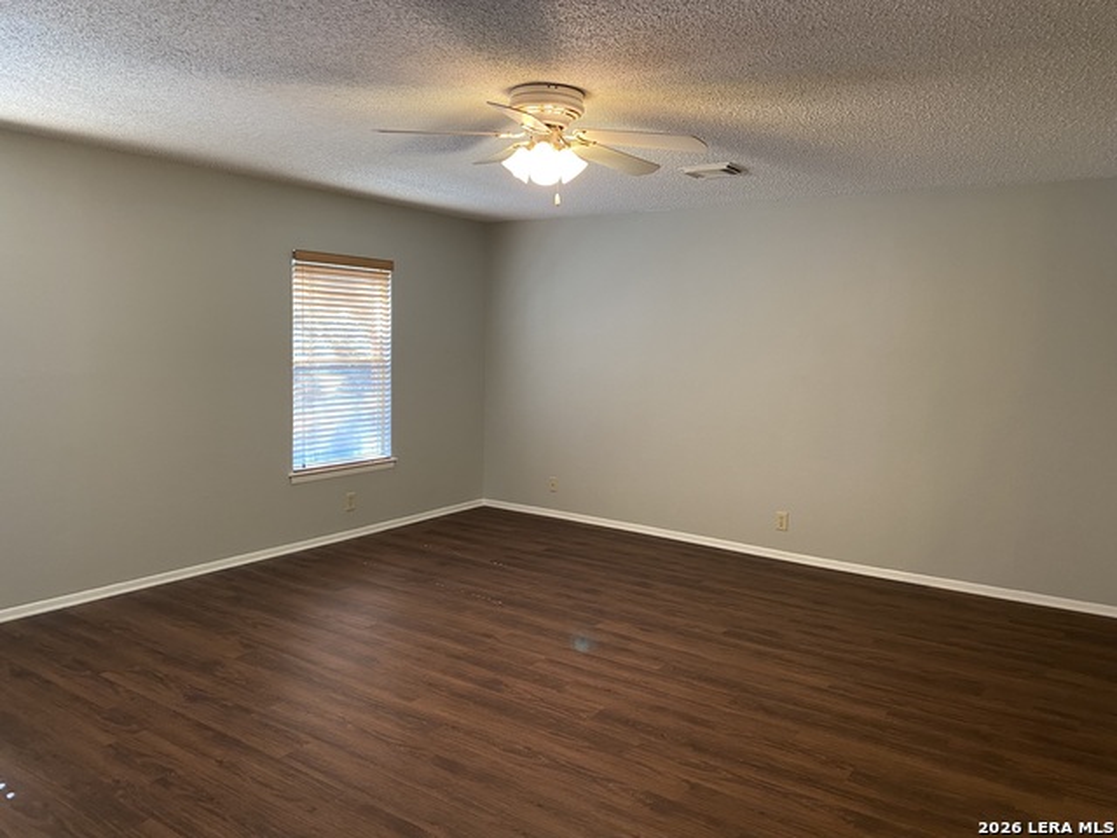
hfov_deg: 67.3
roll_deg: -1.6
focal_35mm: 26
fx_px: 839
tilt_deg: -4.1
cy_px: 419
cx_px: 558
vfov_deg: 53.1
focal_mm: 4.25
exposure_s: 1/60
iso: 200
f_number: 1.8
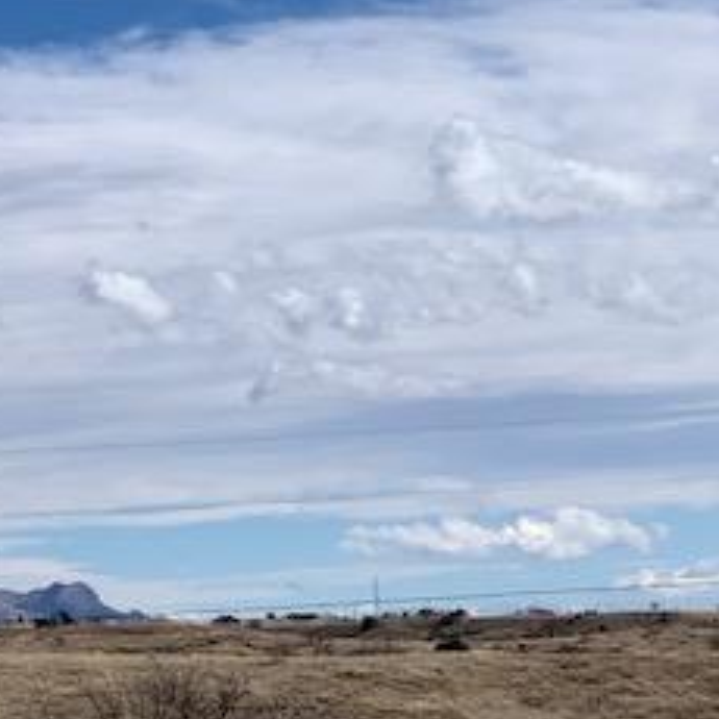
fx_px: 3008
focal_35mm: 128
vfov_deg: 13.6
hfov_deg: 13.3
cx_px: -122
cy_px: 497
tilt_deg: +3.2
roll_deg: +1.2
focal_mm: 6
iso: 16
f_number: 2.4
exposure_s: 1/2398
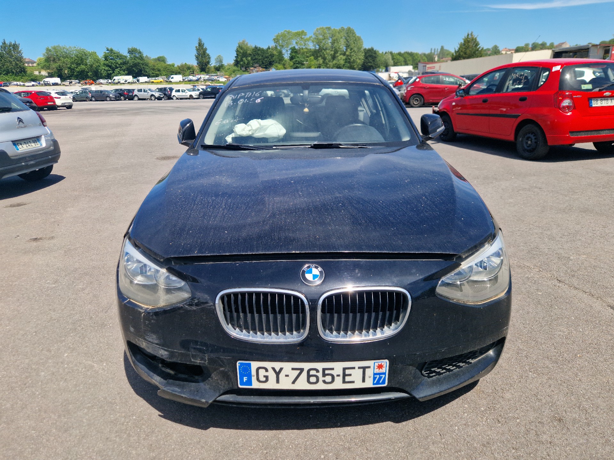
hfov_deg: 73.9
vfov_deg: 58.9
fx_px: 408
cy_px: 230
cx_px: 307
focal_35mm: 23
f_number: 1.8
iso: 50
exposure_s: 1/1250
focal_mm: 5.4
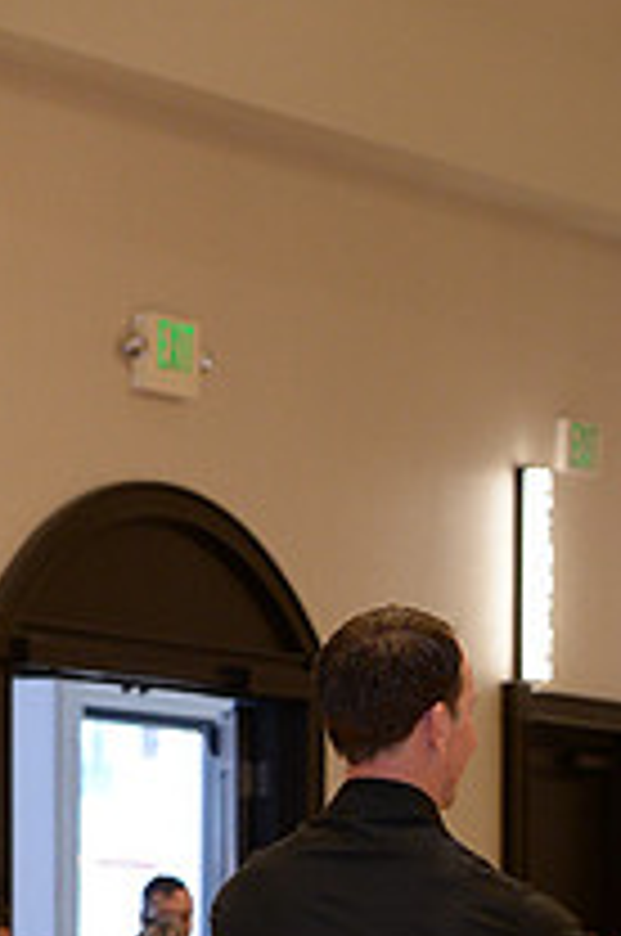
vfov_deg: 8.5
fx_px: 6230
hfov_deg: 5.7
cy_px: 1188
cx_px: 808
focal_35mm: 240
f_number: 5
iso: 2000
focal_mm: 86
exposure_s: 1/250
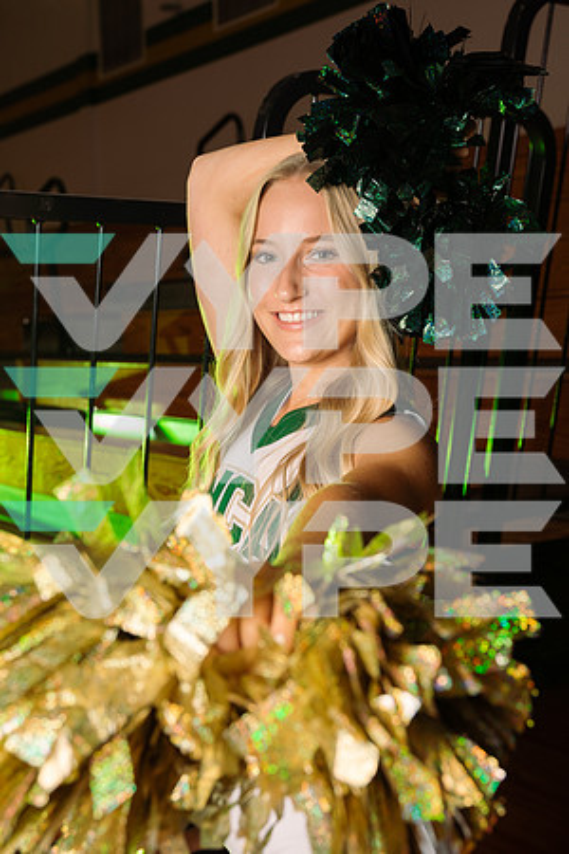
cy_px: 427
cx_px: 284
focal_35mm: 48
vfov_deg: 41.1
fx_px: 1138
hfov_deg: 28.1
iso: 125
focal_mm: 48
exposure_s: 1/250
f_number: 5.6
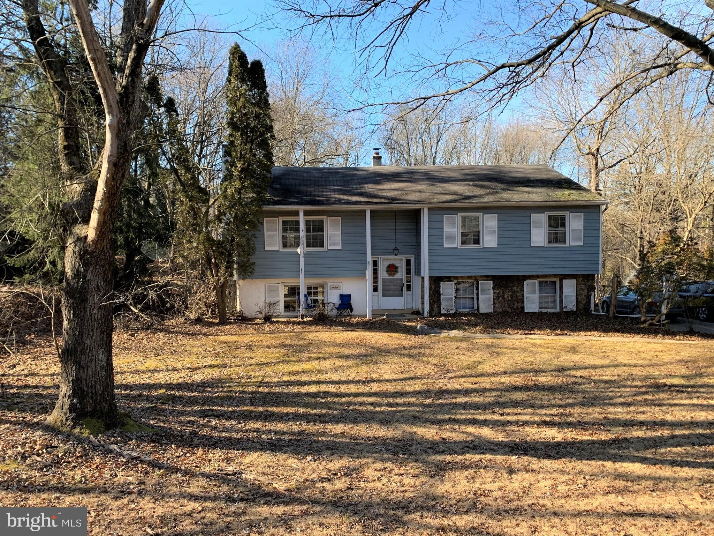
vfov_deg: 53.1
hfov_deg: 67.3
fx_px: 536
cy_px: 268
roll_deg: +0.3
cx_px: 357
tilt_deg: +1.7
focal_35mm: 26
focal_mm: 4.25
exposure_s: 1/391
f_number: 1.8
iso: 25
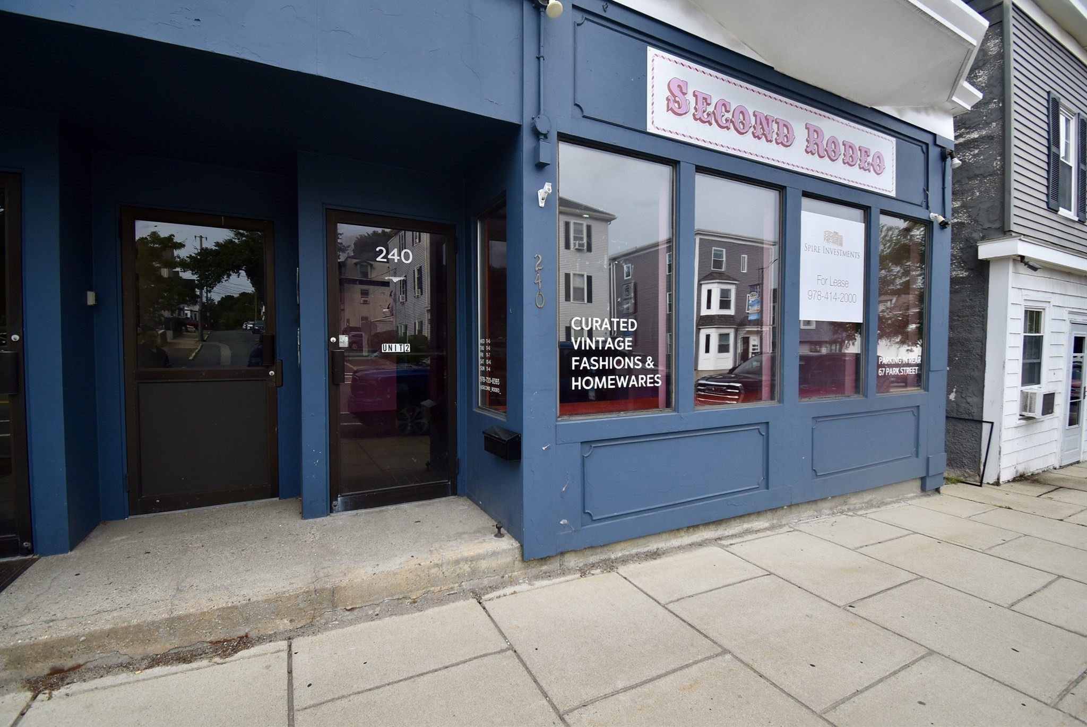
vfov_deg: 77.4
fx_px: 453
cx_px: 544
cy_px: 364
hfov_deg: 100.3
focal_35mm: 15
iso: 220
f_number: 5.6
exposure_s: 1/250
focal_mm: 10
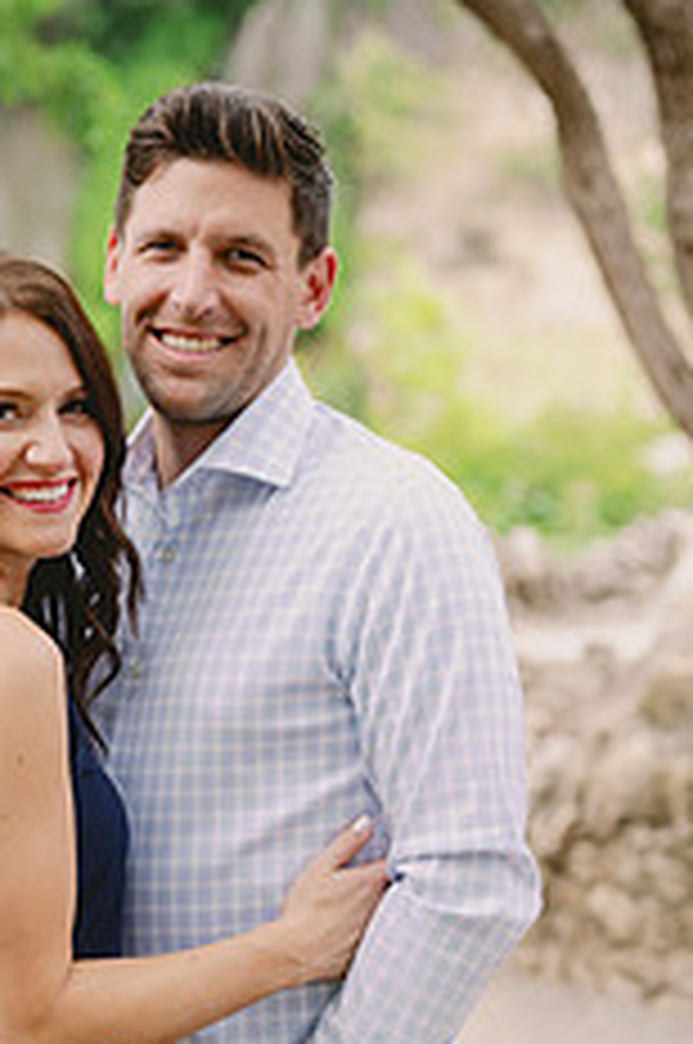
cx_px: 164
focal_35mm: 97
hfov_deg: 14.0
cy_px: 711
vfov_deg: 21.0
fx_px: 2809
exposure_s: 1/500
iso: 400
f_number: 2.5
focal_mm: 50
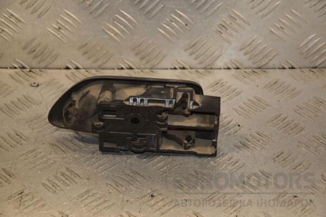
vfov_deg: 13.0
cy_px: 108
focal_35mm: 105
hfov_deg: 19.5
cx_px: 163
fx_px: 951
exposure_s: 1/200
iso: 800
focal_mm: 70
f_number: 6.3
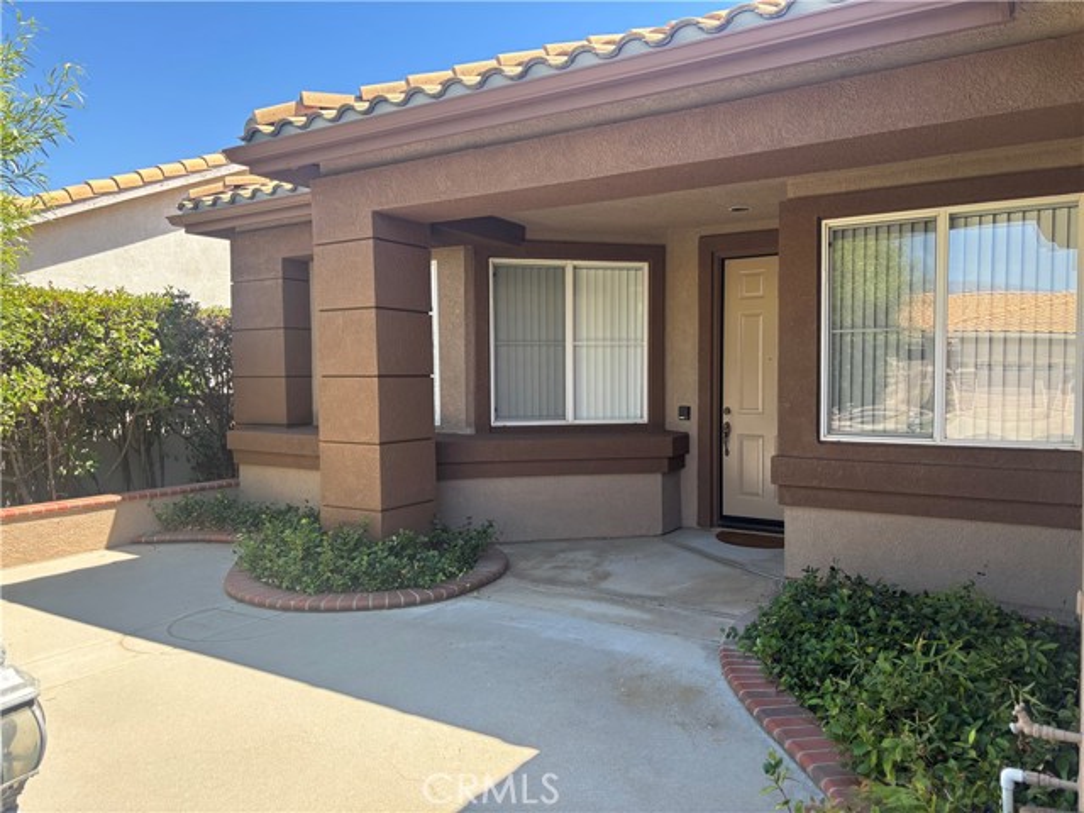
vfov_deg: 53.1
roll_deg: +0.1
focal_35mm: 26
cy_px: 406
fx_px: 814
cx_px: 542
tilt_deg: -1.9
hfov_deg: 67.3
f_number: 1.6
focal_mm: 5.96
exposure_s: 1/421
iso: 50
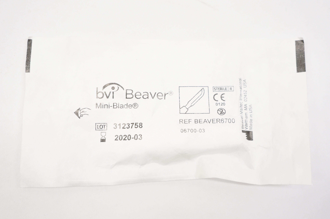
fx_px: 357
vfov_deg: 34.1
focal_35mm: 39
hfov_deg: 49.6
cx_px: 165
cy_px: 110
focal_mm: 26
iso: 400
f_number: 5.6
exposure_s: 1/60
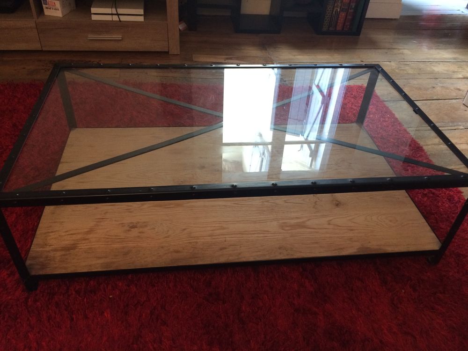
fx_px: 392
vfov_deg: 48.2
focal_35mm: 29
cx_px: 234
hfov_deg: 61.7
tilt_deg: -38.3
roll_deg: -4.9
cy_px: 176
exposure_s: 1/33
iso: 250
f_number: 2.2
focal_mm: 4.15
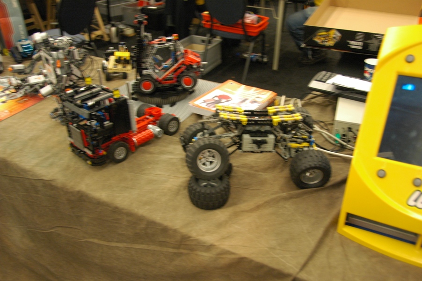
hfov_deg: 57.3
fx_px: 387
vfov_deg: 39.9
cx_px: 211
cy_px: 140
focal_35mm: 33
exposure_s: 1/10
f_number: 3.8
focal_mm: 22
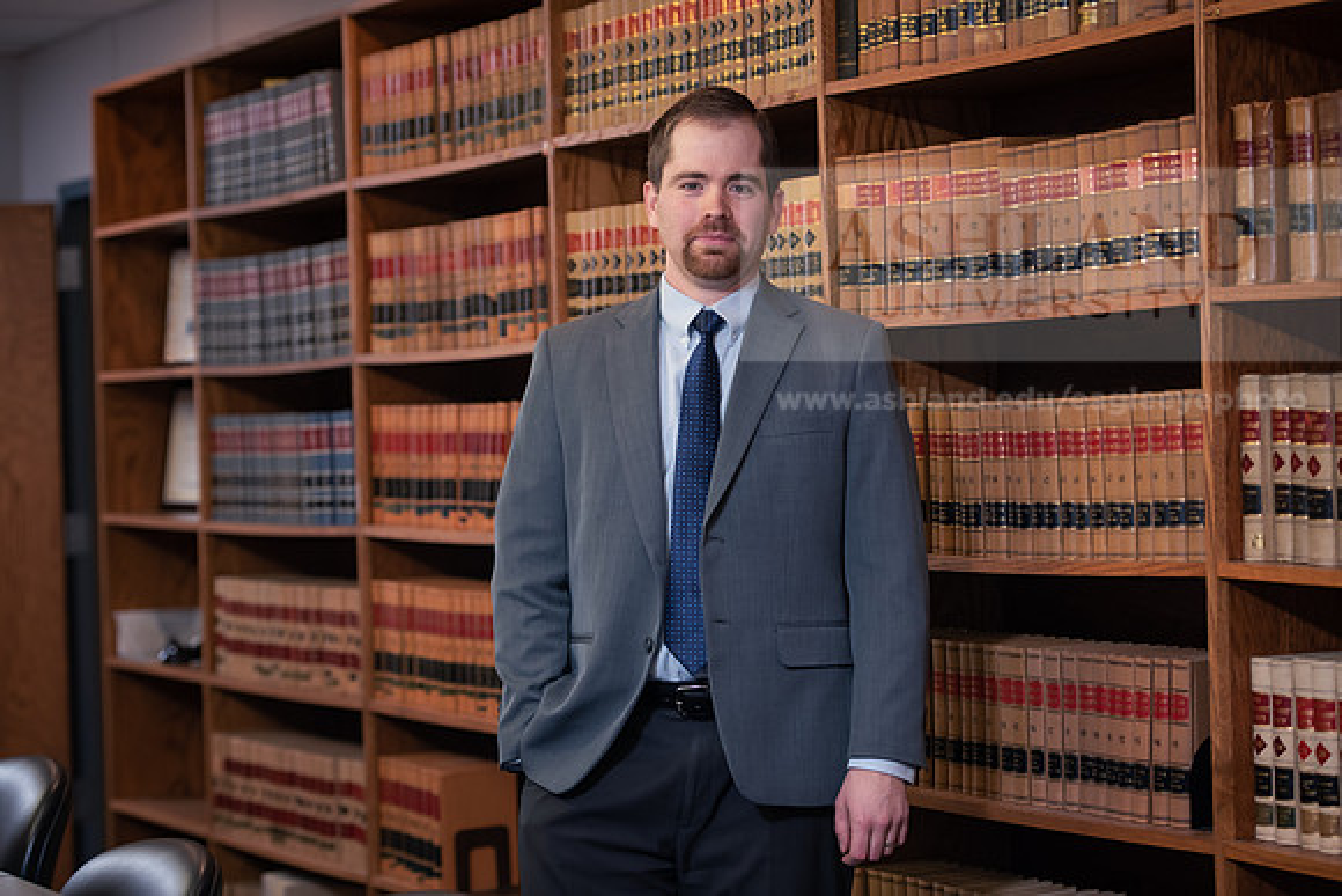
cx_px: 671
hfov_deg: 22.6
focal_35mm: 90
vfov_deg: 15.2
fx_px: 3356
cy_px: 448
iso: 800
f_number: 3.2
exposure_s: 1/125
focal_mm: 90
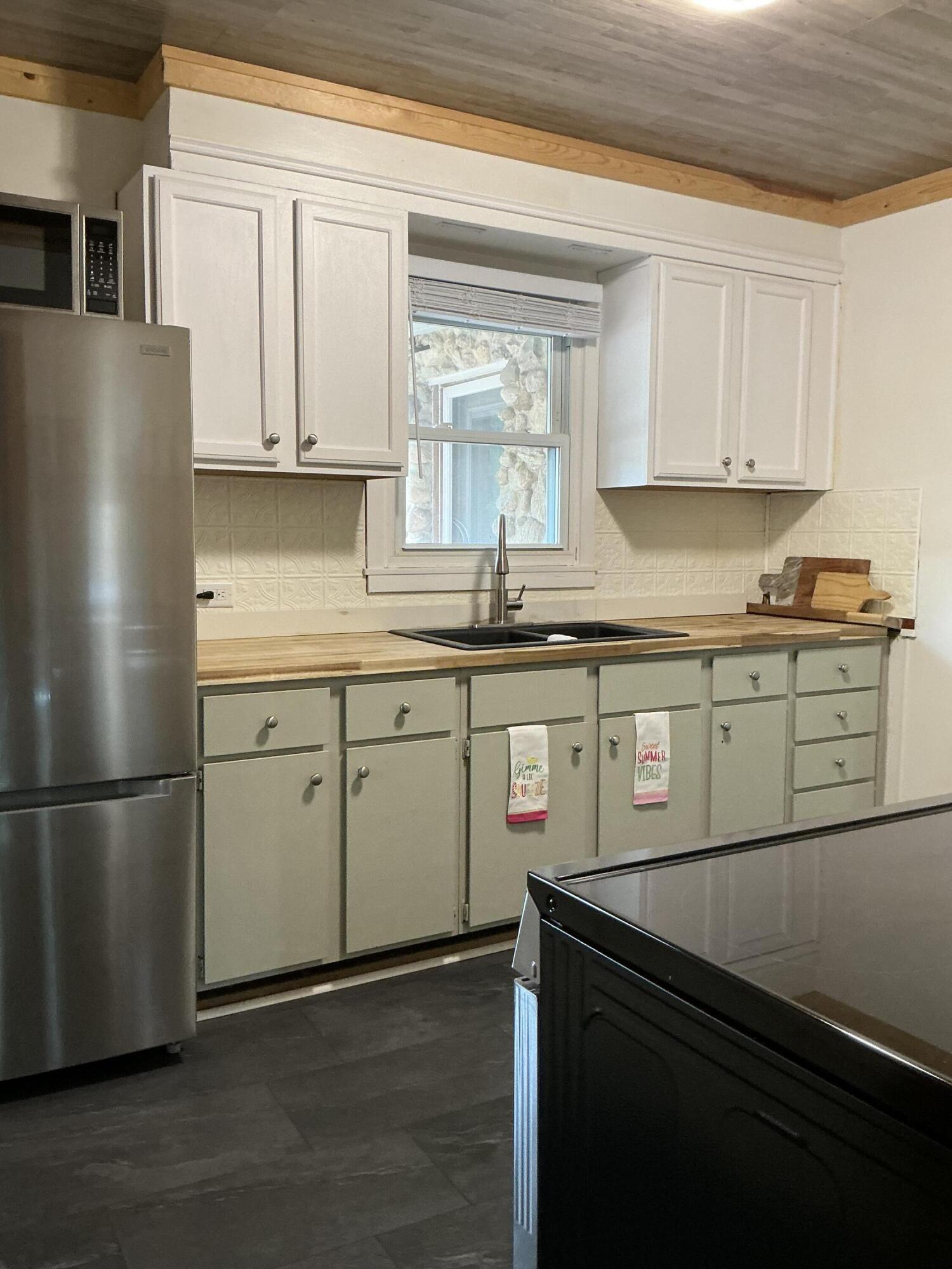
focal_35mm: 28
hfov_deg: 49.7
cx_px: 476
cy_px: 634
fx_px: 1027
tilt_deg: -5.9
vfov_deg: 63.4
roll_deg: -0.1
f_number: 1.8
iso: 160
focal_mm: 3
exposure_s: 1/60
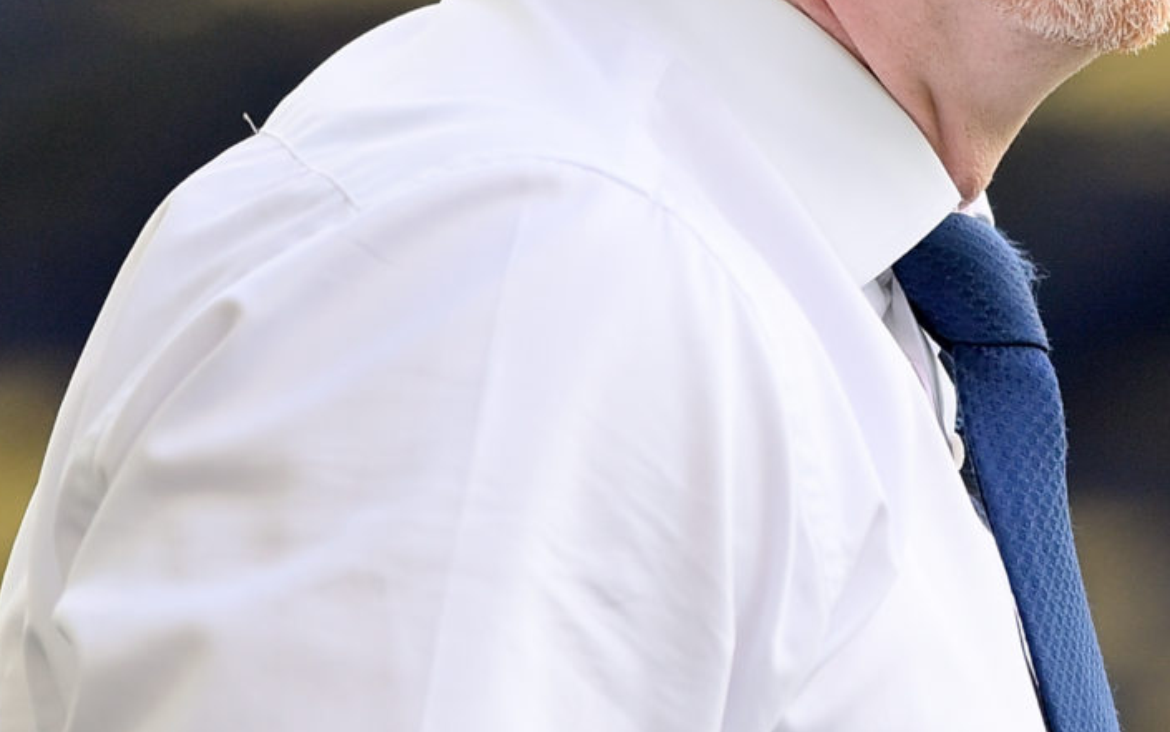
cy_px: -168
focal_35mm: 430
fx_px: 13714
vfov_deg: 3.1
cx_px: 639
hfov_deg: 4.9
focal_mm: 155
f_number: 2.8
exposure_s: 1/2000
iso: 500
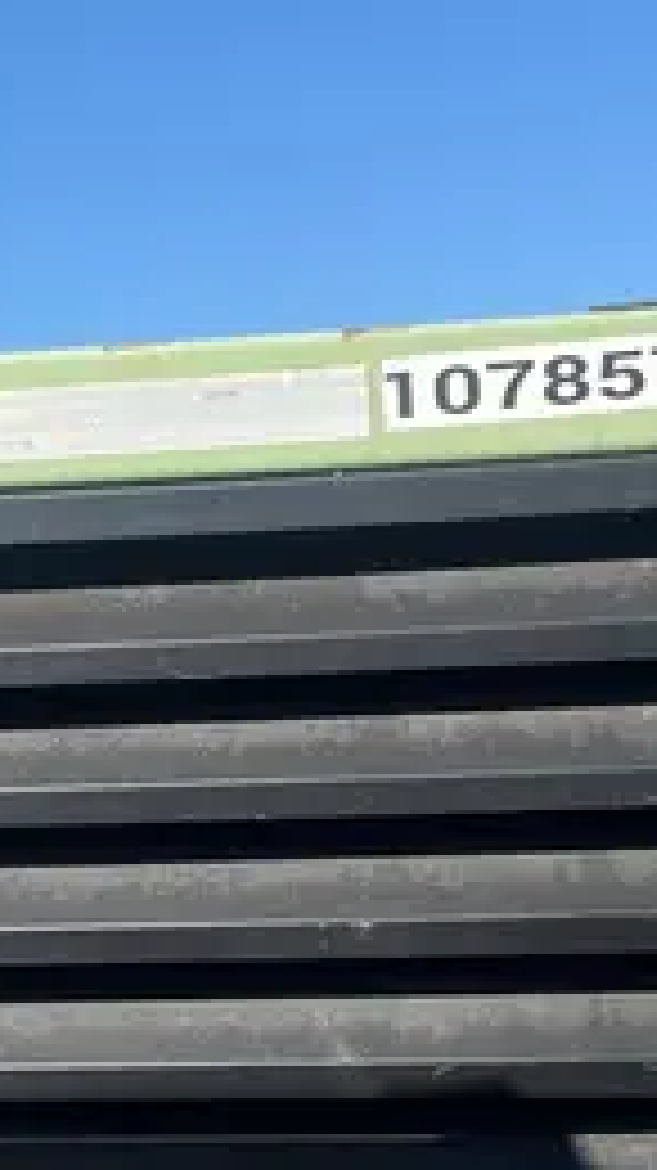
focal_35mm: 80
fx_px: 2481
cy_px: 929
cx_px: 243
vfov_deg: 26.1
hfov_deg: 15.1
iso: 50
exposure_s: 1/2463
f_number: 1.6
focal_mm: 5.1
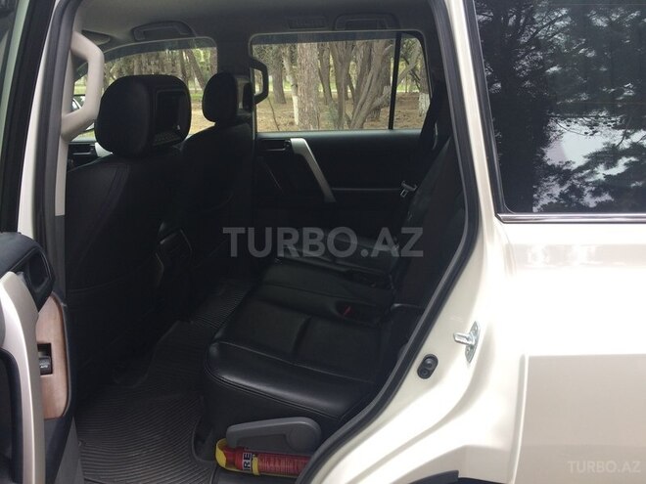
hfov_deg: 61.7
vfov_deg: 48.2
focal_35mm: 29
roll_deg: -0.2
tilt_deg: -15.0
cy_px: 242
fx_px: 541
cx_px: 323
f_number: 2.2
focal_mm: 4.15
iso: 32
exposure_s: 1/160
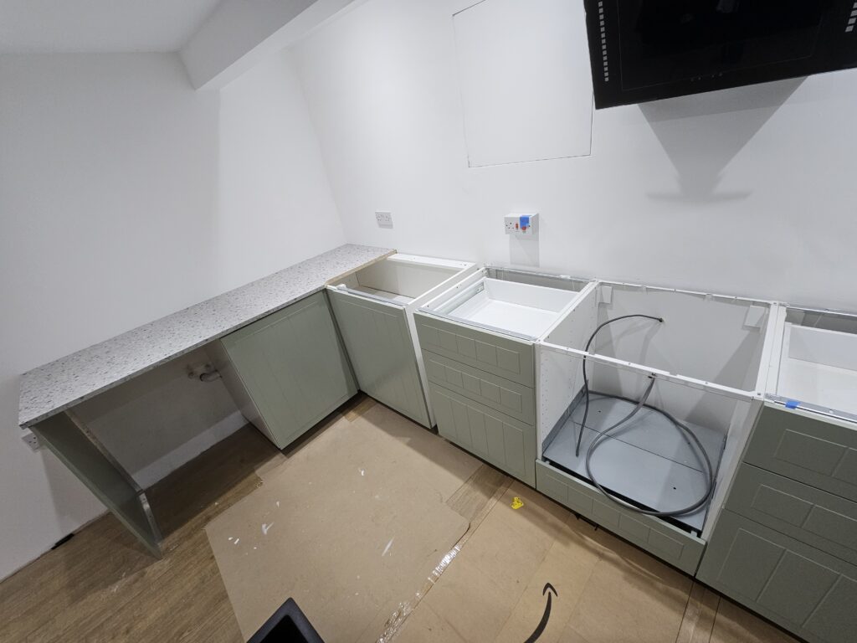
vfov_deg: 89.9
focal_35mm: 13
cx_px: 428
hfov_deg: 106.2
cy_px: 322
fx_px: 322
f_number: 2.2
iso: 125
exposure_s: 1/70.8
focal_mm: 2.2
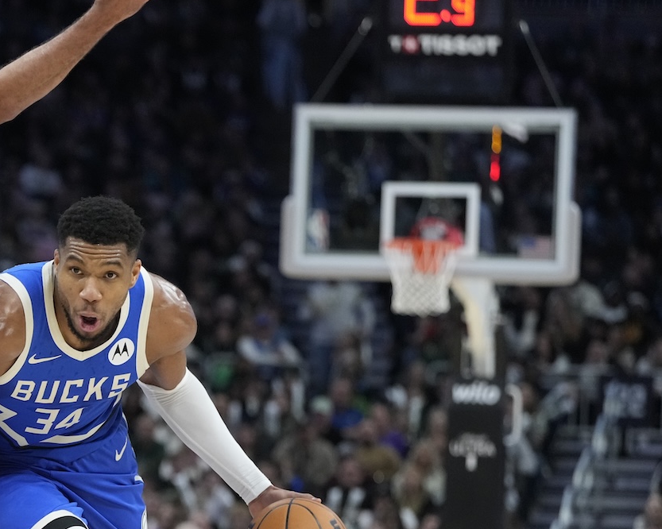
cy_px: 435
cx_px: -25
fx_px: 4446
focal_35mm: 227
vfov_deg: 6.8
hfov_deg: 8.5
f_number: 2.8
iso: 3200
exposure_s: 1/1600
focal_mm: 106
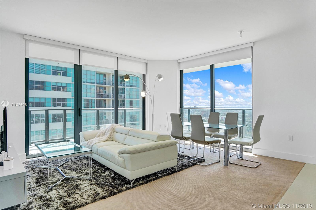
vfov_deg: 73.7
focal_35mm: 16
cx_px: 158
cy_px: 105
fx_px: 140
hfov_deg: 96.7
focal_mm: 16
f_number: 5
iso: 800
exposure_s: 1/500
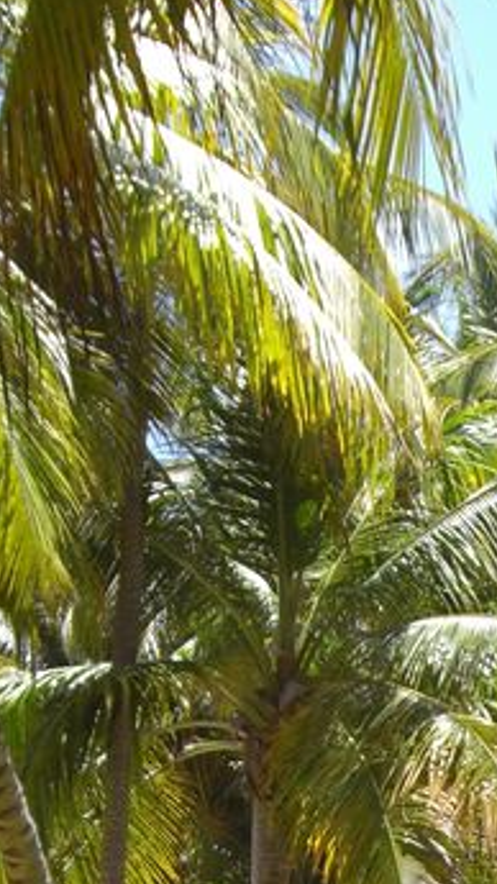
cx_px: 648
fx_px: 2882
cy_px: 951
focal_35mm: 123
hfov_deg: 9.7
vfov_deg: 16.9
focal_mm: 6.2
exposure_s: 1/500
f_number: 2.7
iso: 64
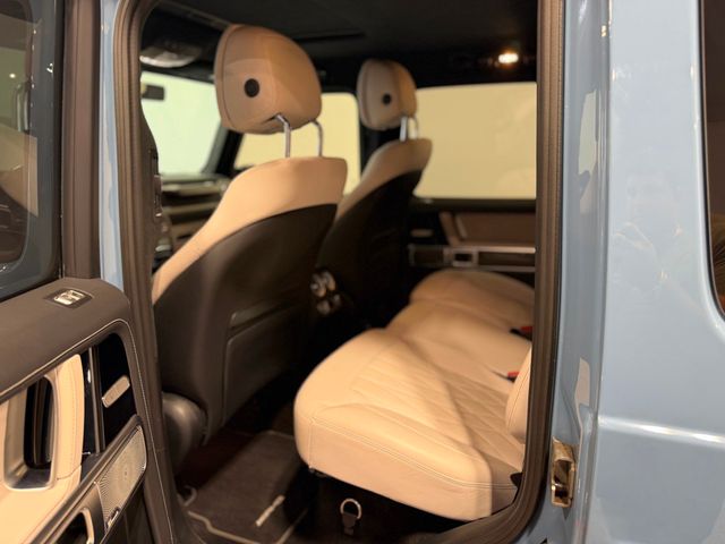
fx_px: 503
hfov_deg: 71.6
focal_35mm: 24
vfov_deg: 56.8
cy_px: 272
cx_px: 362
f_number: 1.78
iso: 200
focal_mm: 6.76
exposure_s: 1/120
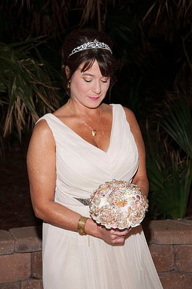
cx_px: 96
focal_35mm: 87
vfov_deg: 23.4
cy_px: 144
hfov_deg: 15.7
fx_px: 698
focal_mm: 58
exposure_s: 1/30
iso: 400
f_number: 5.6
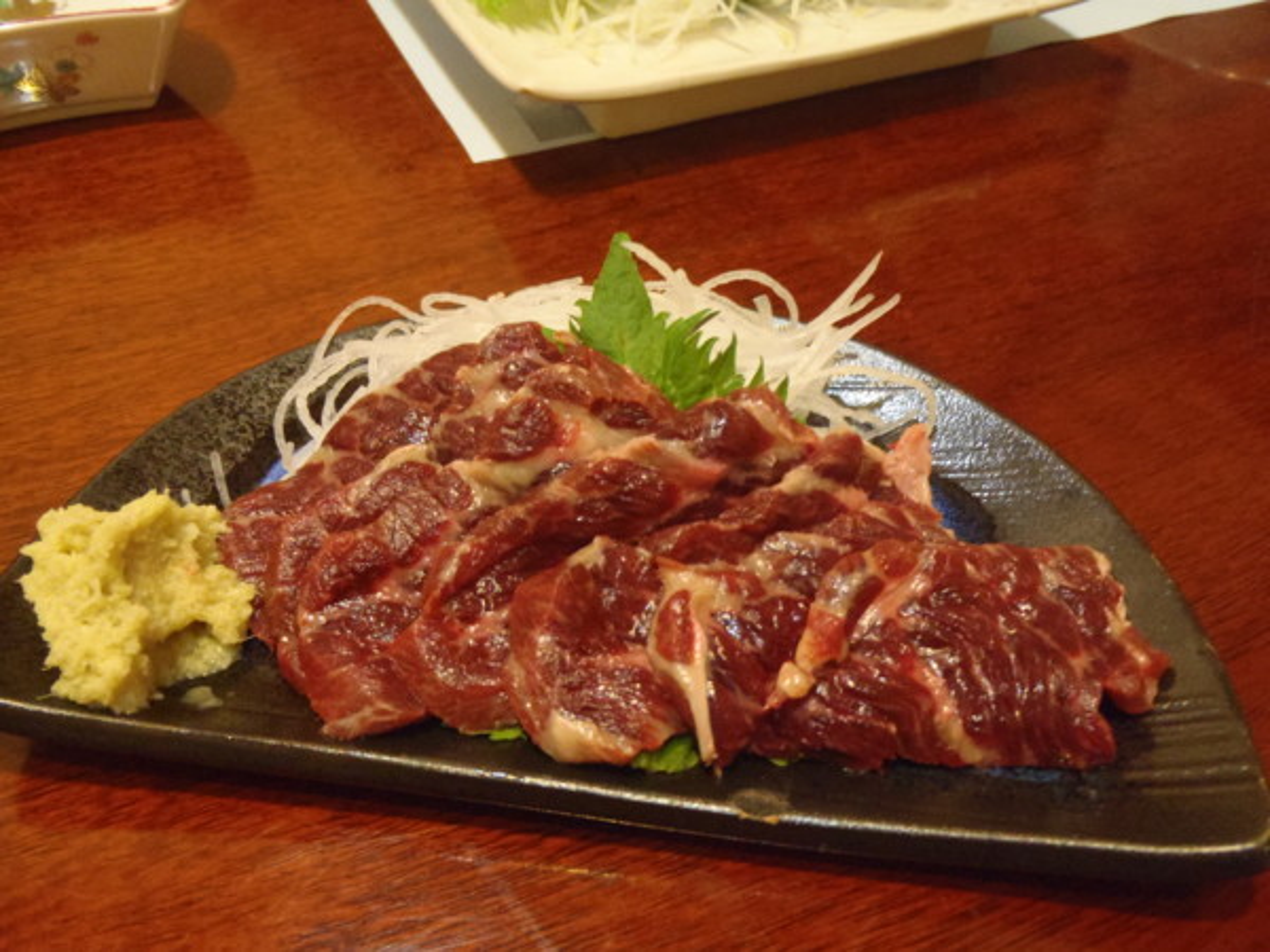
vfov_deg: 49.7
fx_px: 1027
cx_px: 635
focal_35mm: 28
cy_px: 476
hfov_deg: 63.4
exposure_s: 1/4
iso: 400
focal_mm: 5
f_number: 3.9
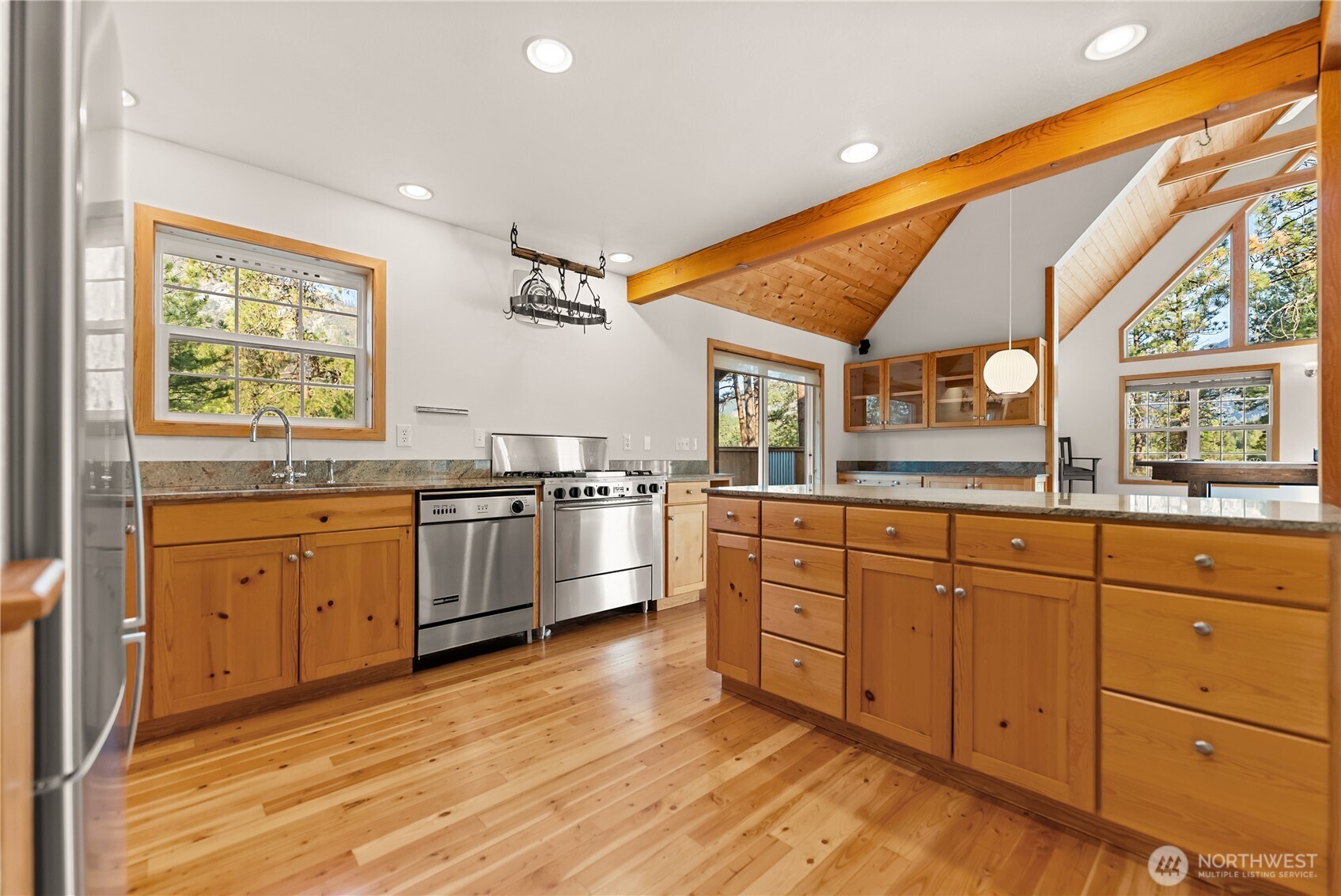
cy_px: 448
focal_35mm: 14
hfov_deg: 104.2
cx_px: 670
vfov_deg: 81.3
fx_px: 522
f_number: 2.8
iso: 250
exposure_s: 1/15
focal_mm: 14
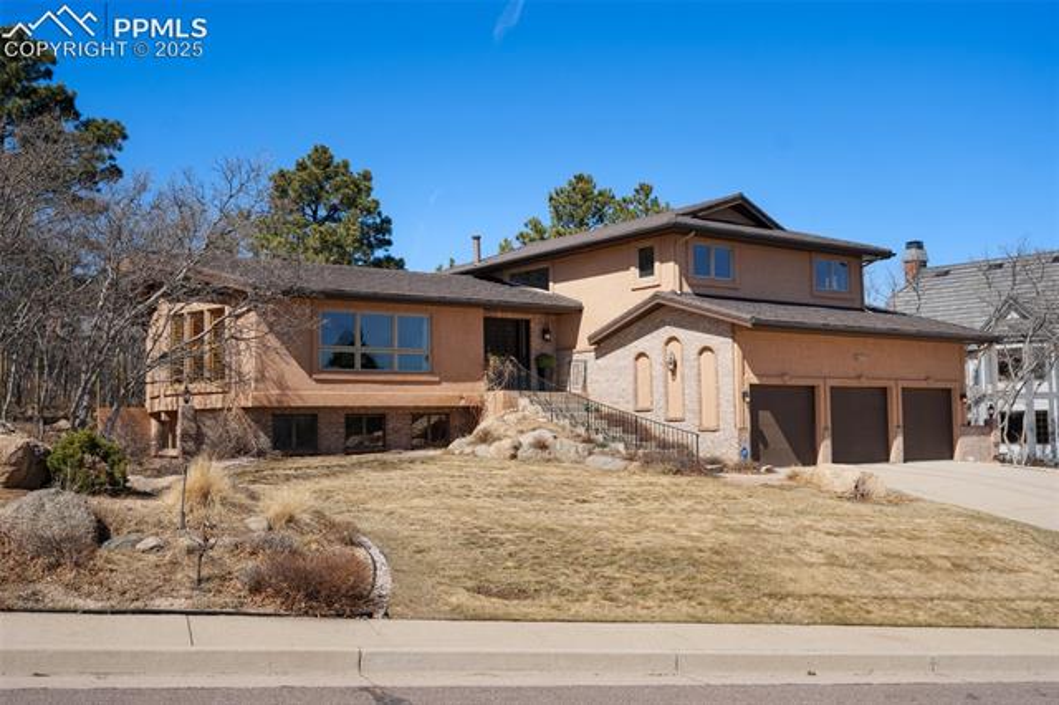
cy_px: 352
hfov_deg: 54.5
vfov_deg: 37.8
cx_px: 530
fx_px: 1029
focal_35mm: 35
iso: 100
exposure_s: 1/250
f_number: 5.6
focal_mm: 35
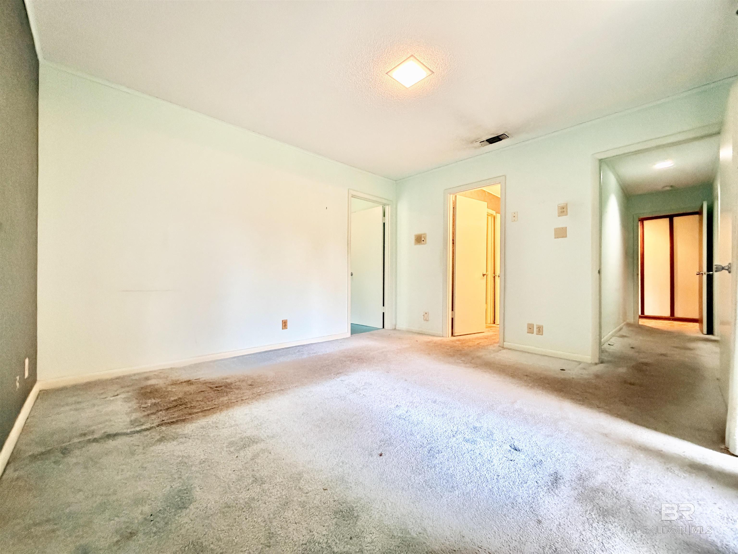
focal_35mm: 14
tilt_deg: -1.2
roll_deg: -0.7
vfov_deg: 85.7
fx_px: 298
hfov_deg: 102.1
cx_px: 369
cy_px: 277
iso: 640
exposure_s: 1/60
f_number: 2.2
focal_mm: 2.22
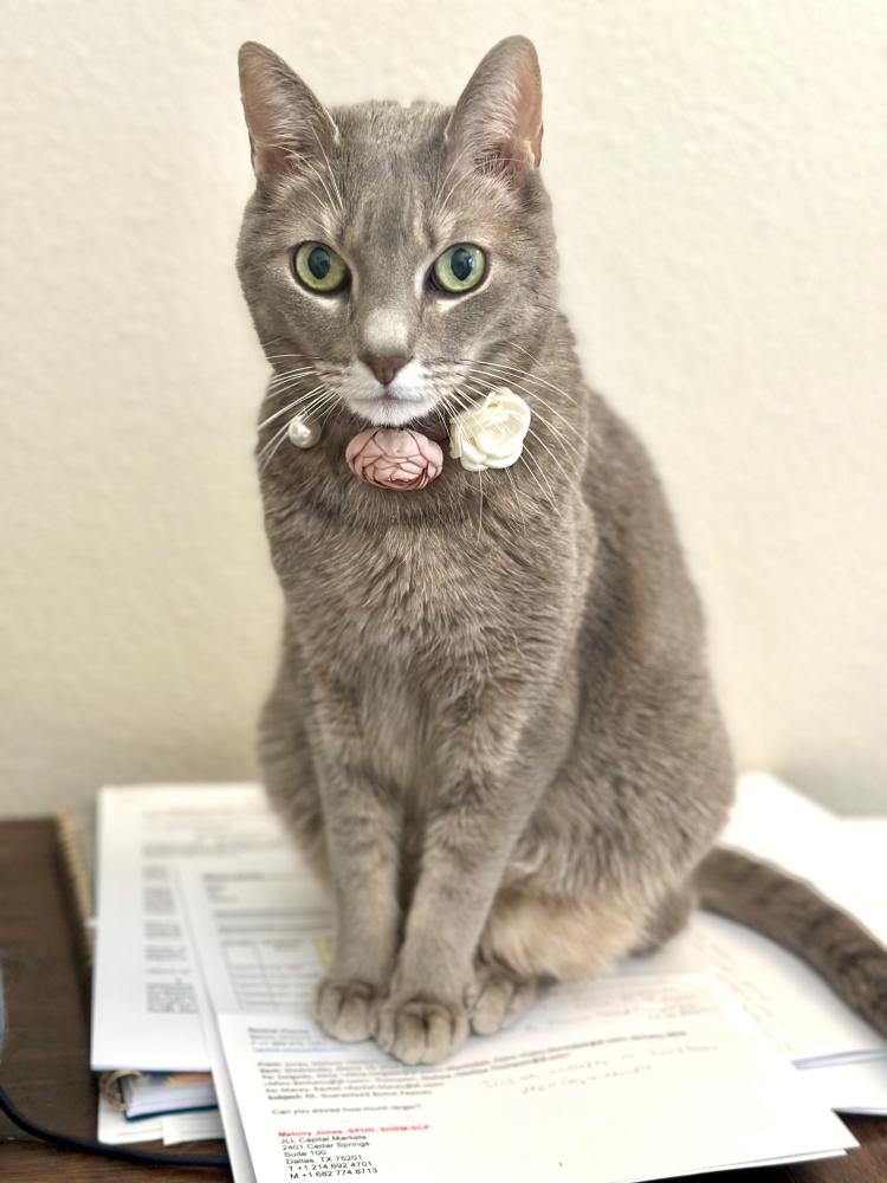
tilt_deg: -13.7
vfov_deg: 39.7
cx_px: 444
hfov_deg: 30.3
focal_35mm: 48
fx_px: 1640
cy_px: 592
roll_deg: -2.6
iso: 400
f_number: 1.78
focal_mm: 6.86
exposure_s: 1/40
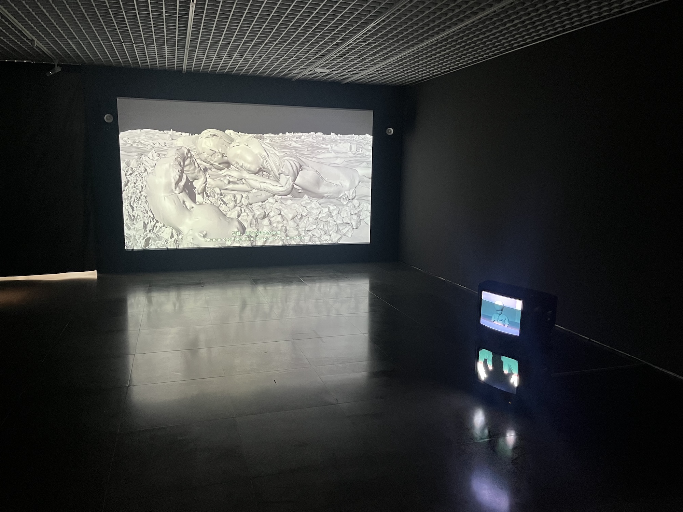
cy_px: 256
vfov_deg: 53.1
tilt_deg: -9.1
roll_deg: -1.1
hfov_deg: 67.3
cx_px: 342
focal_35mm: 26
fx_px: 513
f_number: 1.6
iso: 500
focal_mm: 5.1
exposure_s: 1/40
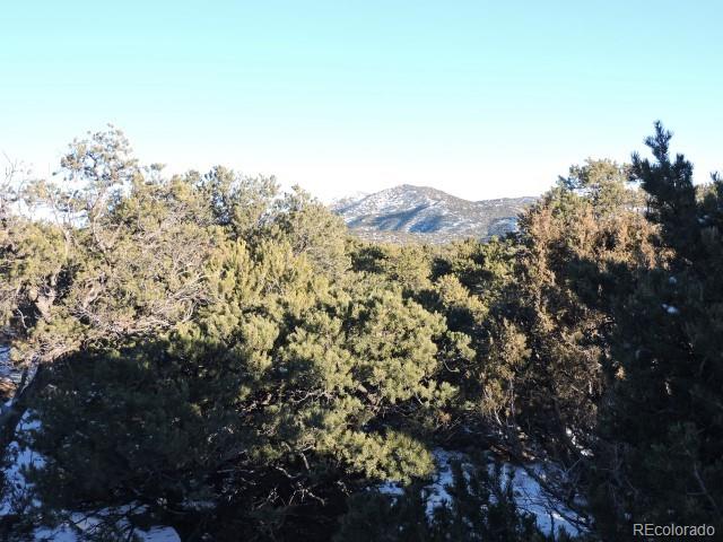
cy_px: 271
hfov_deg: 38.2
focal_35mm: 50
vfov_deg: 29.1
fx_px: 1044
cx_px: 362
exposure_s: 1/200
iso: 100
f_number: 3.6
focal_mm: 8.9
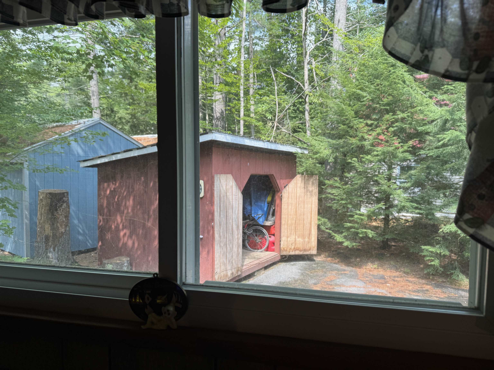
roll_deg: -0.4
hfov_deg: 71.6
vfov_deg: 56.8
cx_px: 247
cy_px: 185
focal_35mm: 24
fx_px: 343
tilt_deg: -2.7
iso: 64
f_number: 1.78
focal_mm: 6.76
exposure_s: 1/166
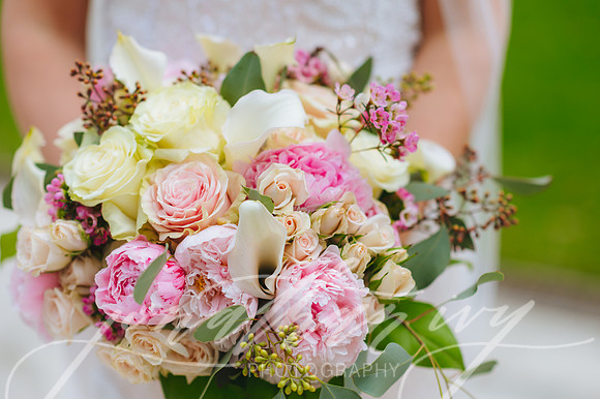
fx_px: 1416
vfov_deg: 16.1
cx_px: 300
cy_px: 200
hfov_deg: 23.9
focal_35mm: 85
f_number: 2
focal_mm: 85
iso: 200
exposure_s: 1/2500
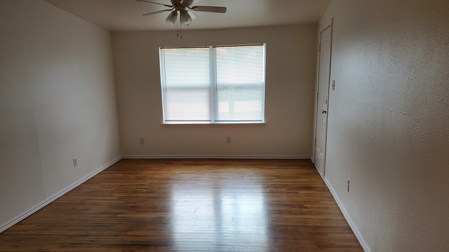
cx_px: 219
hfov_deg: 66.1
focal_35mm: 29
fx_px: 345
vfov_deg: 39.8
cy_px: 165
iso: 100
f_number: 2.4
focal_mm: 4.3
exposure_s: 1/120
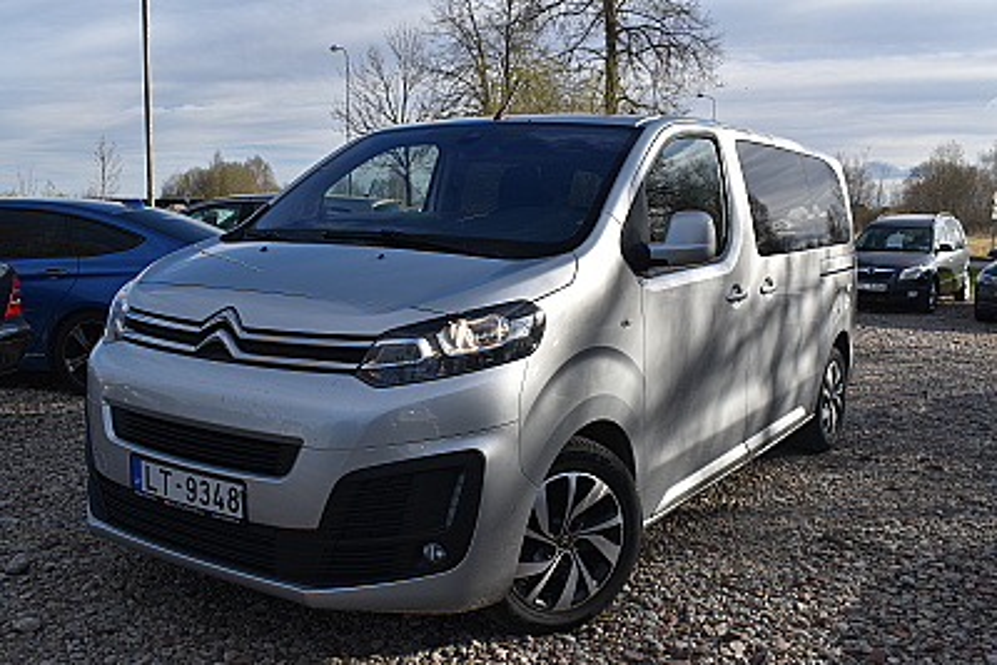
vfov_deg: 36.9
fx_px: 997
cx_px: 498
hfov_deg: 53.1
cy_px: 332
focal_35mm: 36
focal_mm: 24
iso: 200
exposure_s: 1/500
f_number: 8
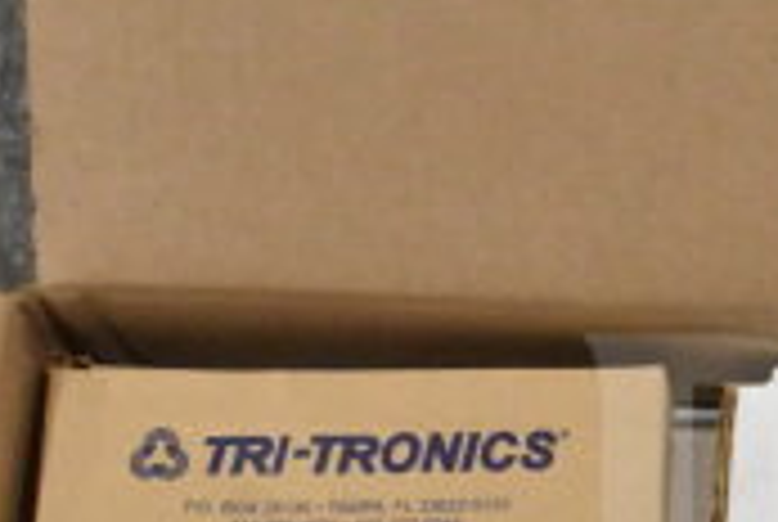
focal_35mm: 148
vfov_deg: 9.1
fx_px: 3204
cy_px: 691
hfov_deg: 13.4
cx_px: 985
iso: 6400
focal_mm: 28
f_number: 11
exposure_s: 1/500
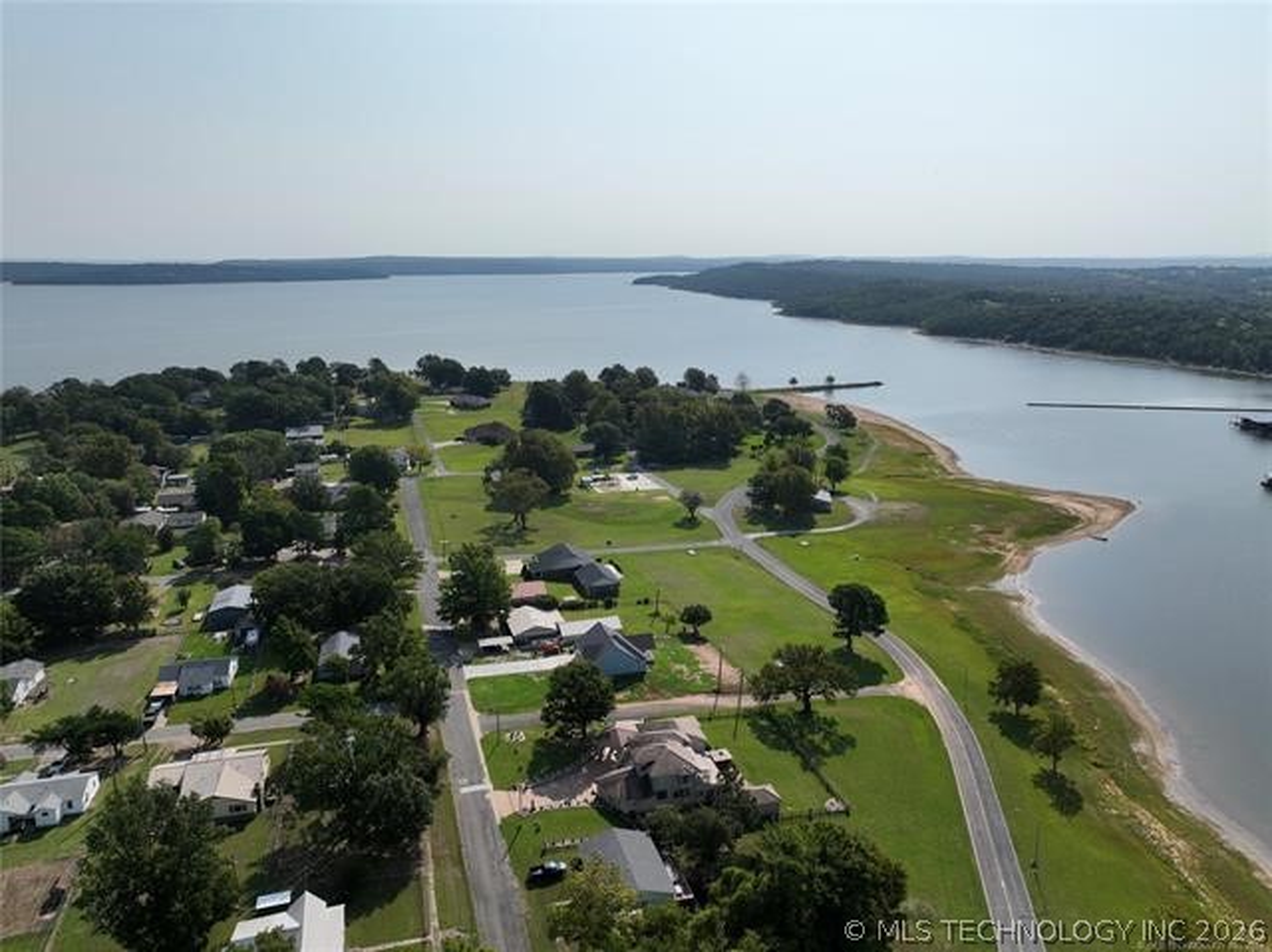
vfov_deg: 56.8
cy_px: 476
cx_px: 636
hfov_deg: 71.6
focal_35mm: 24
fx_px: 881
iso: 140
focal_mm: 12.29
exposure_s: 1/4000
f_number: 2.8
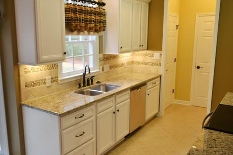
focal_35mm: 33
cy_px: 79
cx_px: 94
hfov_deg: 56.8
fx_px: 214
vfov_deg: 39.9
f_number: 4
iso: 400
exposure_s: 1/60
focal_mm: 18
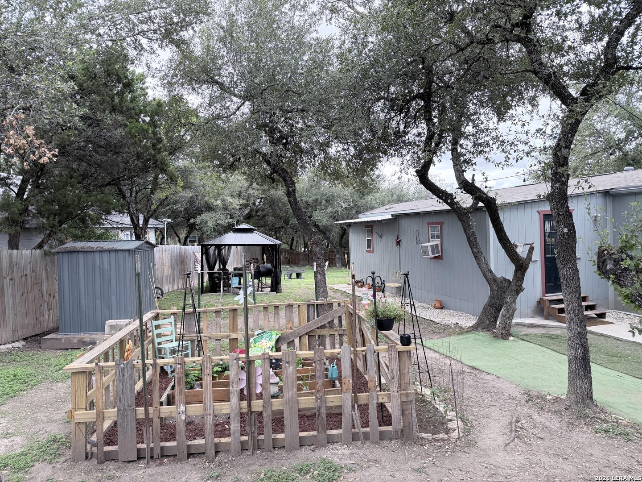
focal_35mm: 24
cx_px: 321
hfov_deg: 71.6
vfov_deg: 56.8
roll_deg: +2.5
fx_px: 445
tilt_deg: -1.6
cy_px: 241
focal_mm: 6.76
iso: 100
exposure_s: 1/612
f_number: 1.78
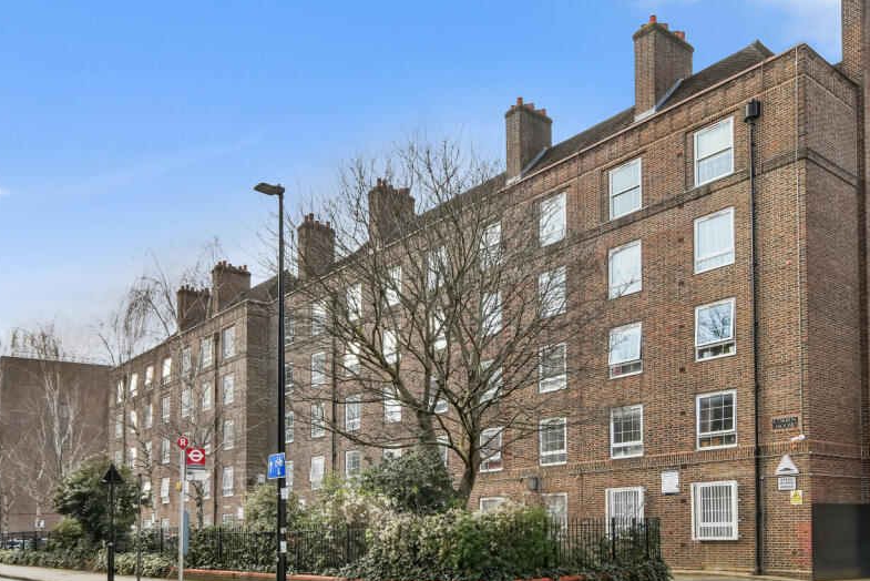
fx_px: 725
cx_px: 453
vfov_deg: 43.6
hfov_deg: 61.9
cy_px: 307
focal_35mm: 30
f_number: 7.1
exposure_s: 1/1250
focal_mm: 23
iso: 1250
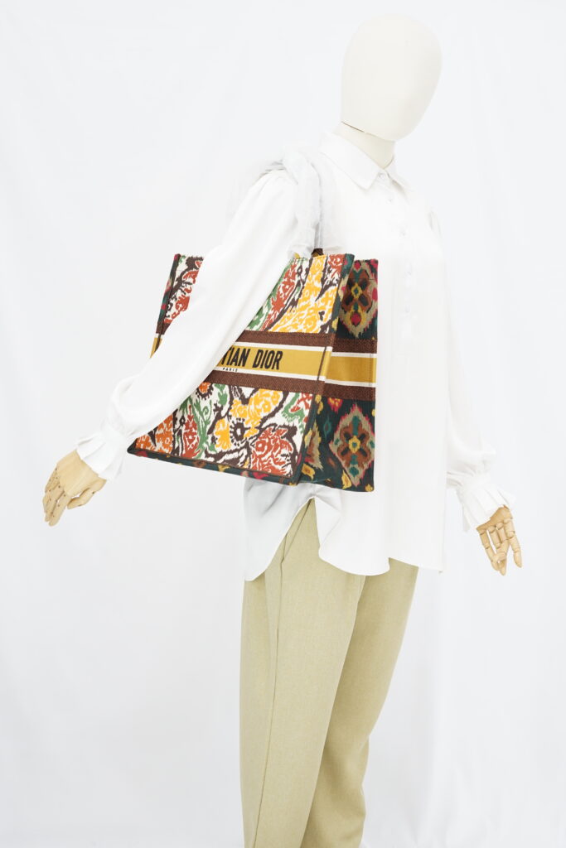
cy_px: 424
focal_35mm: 50
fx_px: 1179
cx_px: 283
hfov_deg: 27.0
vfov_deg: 39.6
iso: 640
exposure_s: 1/6
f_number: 6.3
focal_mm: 50
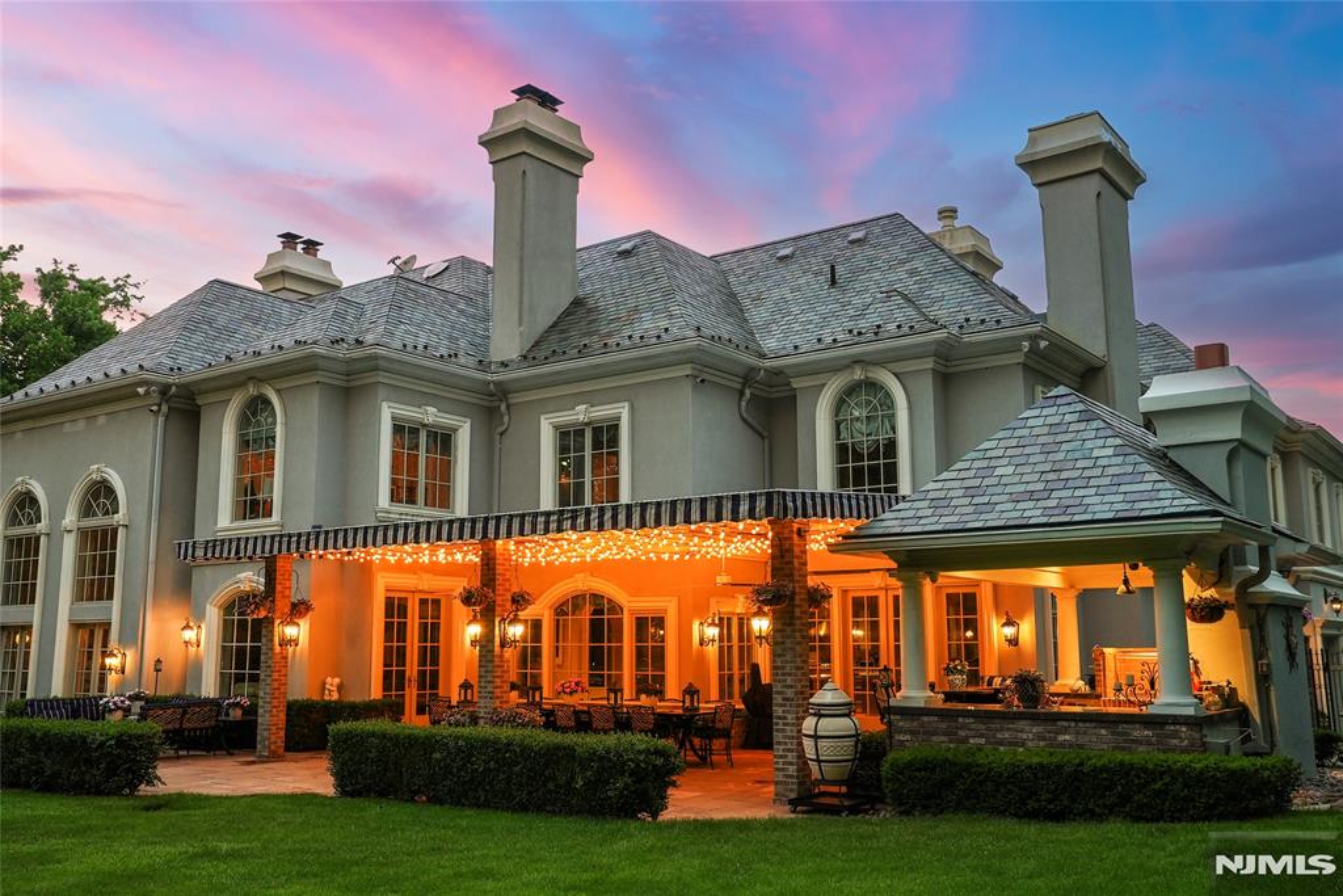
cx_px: 672
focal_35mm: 32
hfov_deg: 58.7
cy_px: 448
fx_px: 1194
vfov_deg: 41.1
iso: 640
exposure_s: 1/25
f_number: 5
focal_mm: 32
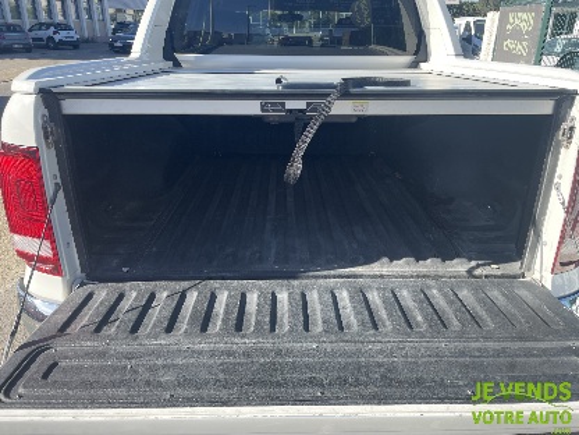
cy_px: 218
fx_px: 435
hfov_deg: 67.3
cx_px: 290
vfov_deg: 53.1
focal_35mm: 26
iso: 32
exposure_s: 1/955
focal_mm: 4.2
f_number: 1.6
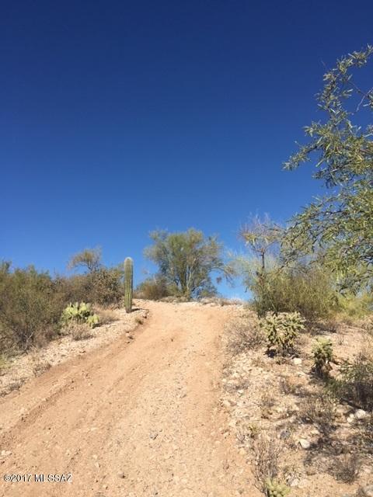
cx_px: 186
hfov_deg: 48.2
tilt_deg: +16.3
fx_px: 417
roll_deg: +2.7
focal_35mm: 29
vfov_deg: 61.7
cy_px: 248
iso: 25
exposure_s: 1/2198
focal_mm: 4.15
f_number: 2.2
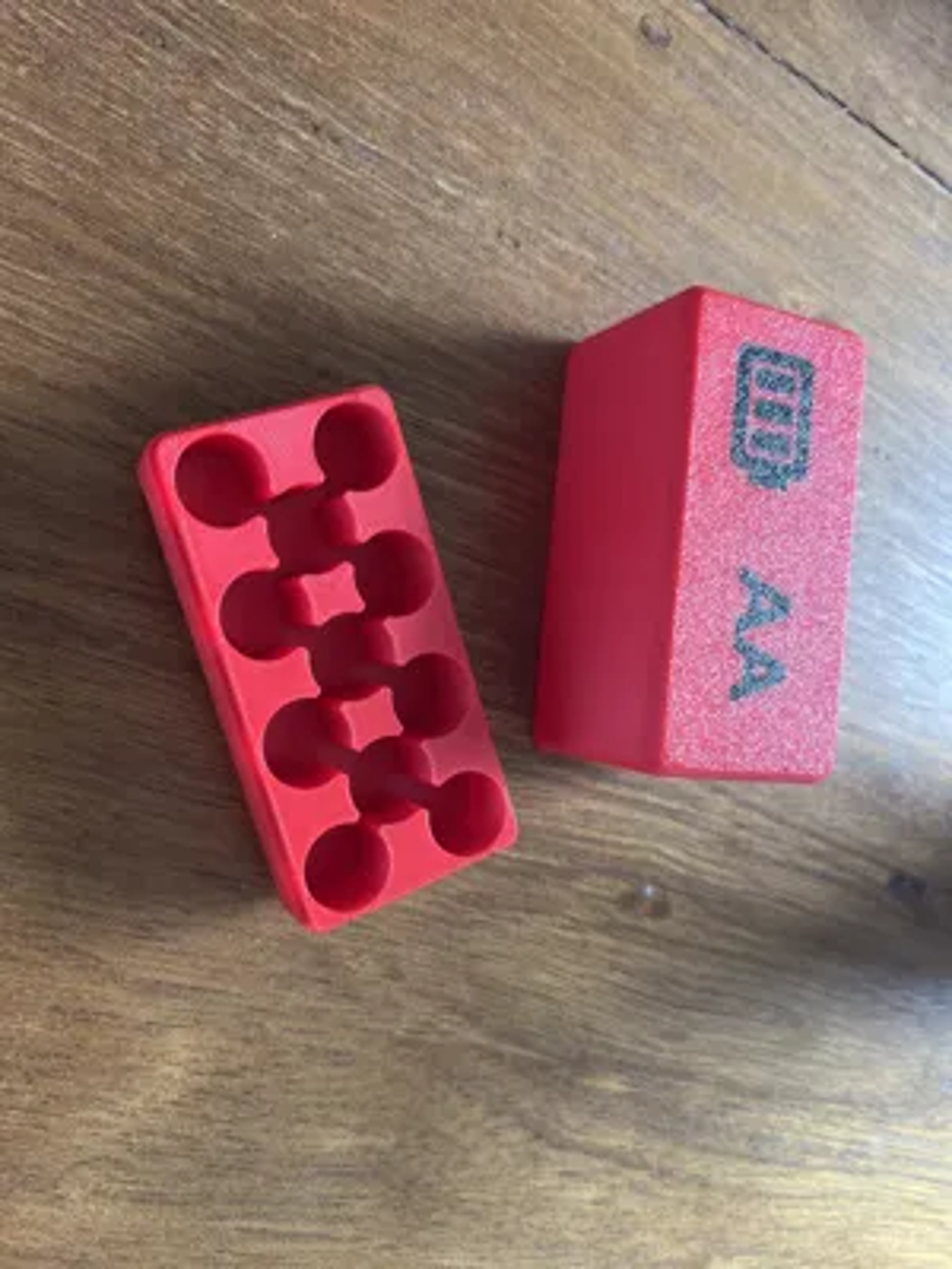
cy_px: 634
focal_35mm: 26
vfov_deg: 67.3
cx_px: 476
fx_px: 953
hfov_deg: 53.1
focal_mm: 5.1
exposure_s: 1/81
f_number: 1.6
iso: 125
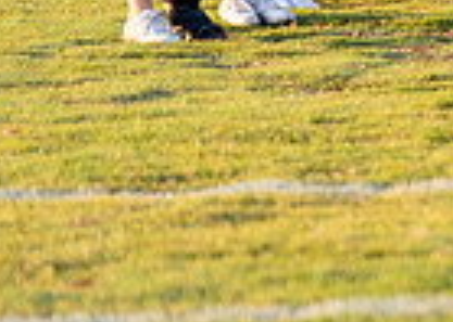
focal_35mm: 316
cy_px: -163
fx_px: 4062
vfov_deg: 4.5
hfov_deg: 6.2
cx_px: 898
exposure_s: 1/1250
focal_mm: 70
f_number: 2.8
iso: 400
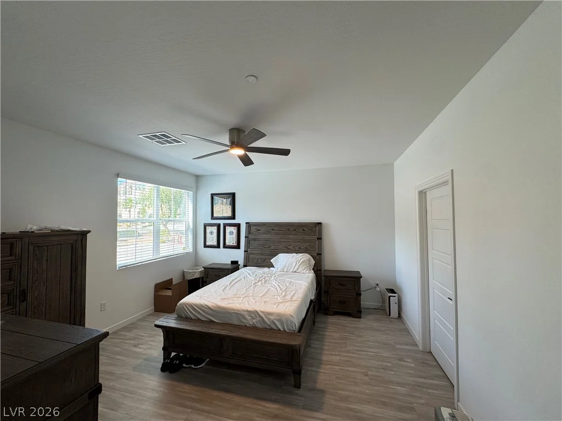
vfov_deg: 85.7
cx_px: 281
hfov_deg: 102.1
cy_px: 210
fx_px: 227
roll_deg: -0.2
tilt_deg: +1.4
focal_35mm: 14
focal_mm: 2.22
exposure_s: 1/120
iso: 100
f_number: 2.2
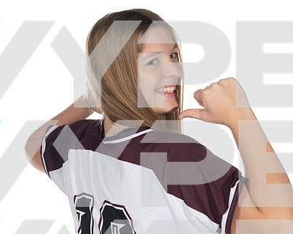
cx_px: 151
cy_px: 164
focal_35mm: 83
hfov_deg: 23.0
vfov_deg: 18.4
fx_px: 719
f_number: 6.3
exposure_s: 1/250
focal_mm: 51
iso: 400
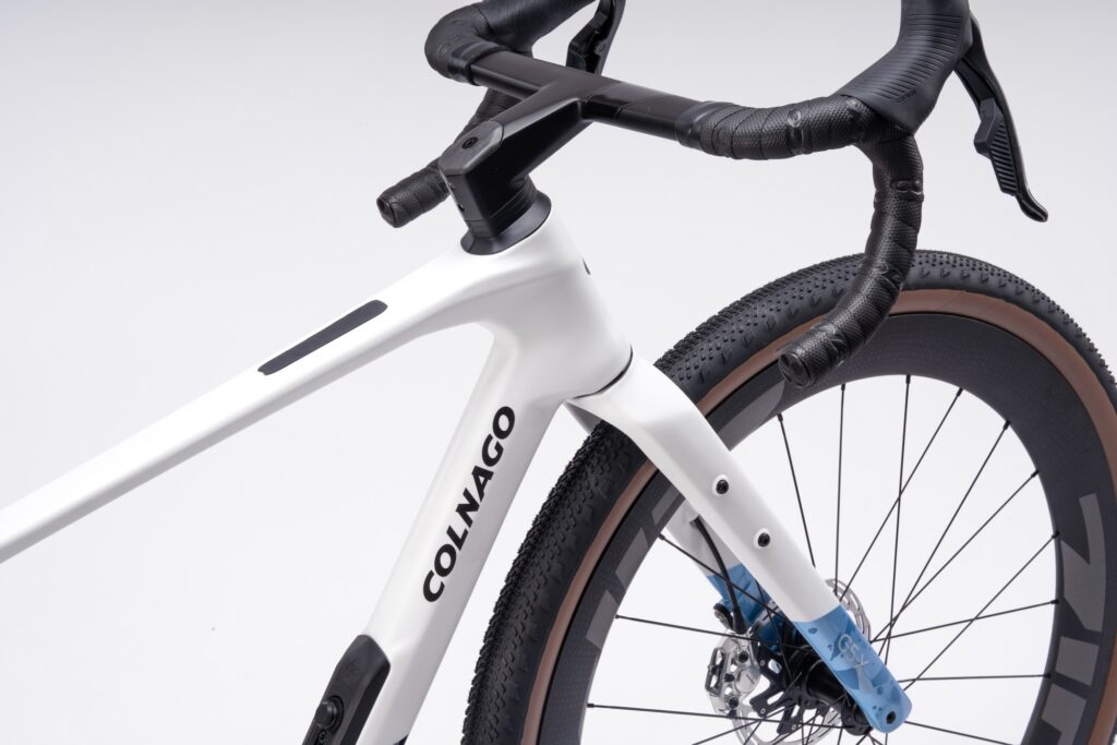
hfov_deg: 28.8
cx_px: 558
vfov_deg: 19.5
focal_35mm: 70
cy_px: 372
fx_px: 2172
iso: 100
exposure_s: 1/160
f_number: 16
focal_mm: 70
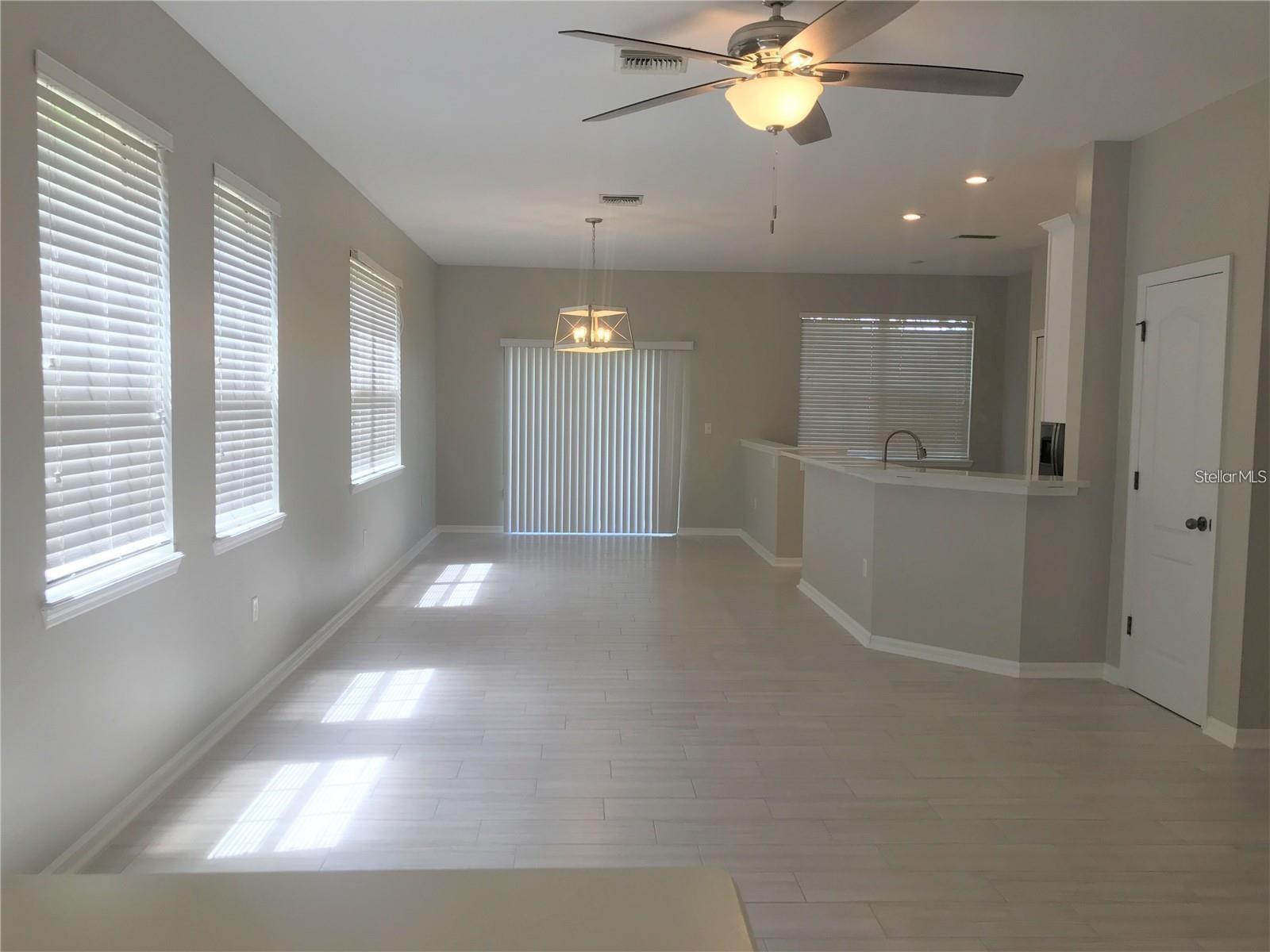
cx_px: 635
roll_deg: -1.0
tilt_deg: -2.5
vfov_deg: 49.7
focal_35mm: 28
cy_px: 476
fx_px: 1027
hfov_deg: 63.4
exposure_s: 1/120
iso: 32
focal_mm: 3.99
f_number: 1.8
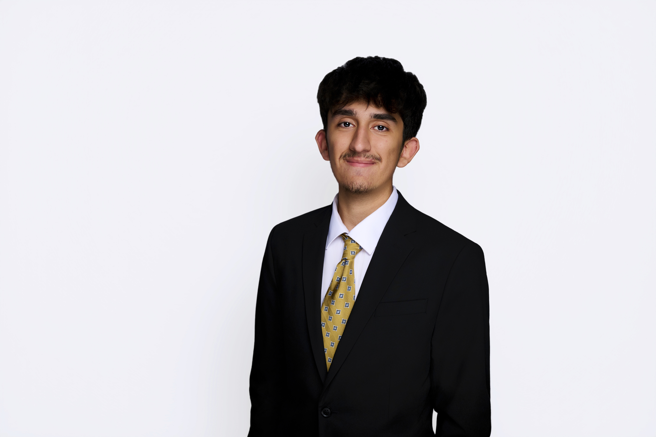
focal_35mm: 50
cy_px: 218
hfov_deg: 39.6
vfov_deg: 27.0
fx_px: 911
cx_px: 328
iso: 200
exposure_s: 1/200
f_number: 6.3
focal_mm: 50
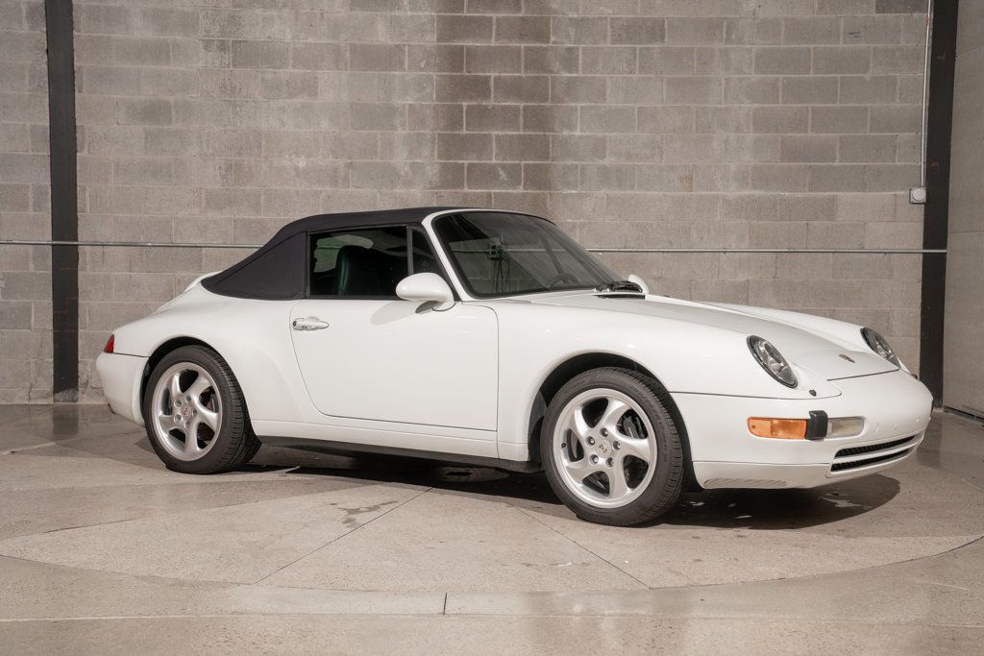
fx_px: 1421
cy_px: 328
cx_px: 492
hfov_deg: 38.2
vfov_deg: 26.0
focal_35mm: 52
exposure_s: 1/60
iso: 200
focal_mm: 52
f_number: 6.3
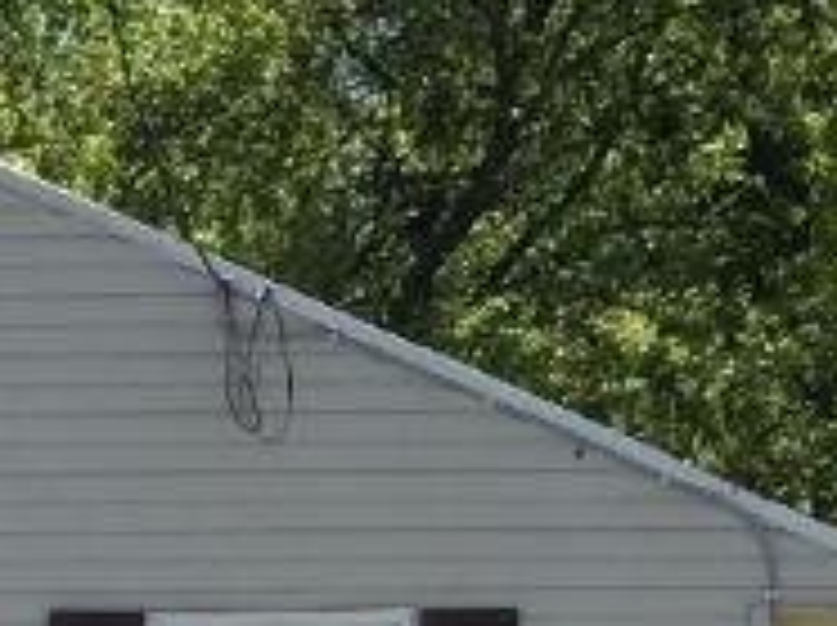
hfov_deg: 8.6
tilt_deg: +2.4
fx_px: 5240
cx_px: -868
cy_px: 1306
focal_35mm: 217
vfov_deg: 6.6
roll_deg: -0.4
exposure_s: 1/1742
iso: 20
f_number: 1.8
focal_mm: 3.99
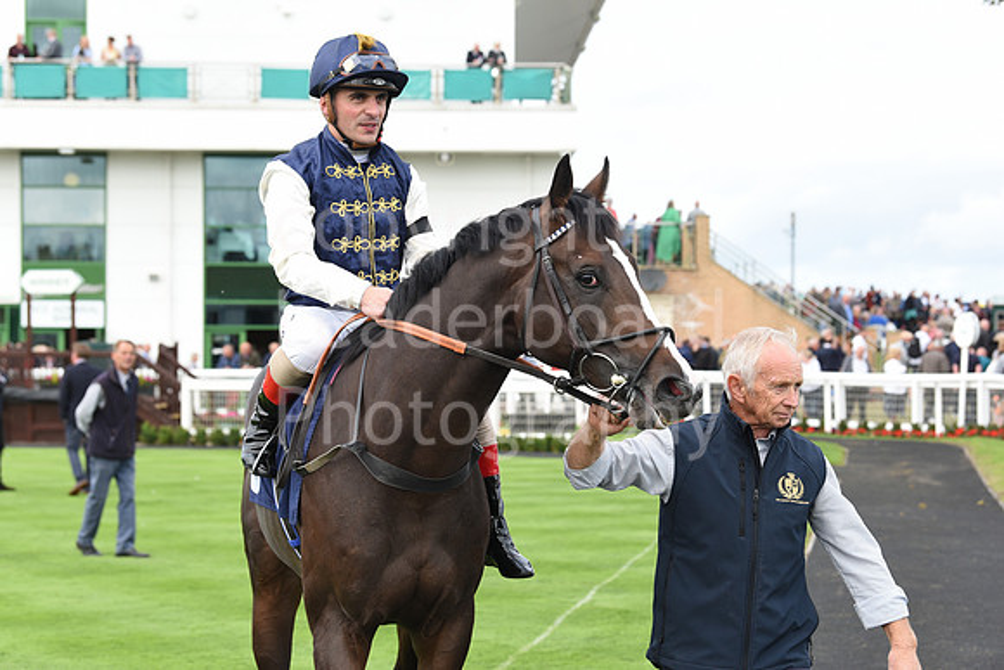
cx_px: 502
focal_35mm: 86
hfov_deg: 23.6
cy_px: 335
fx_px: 2399
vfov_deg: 15.9
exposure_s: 1/800
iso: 500
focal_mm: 86
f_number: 5.6
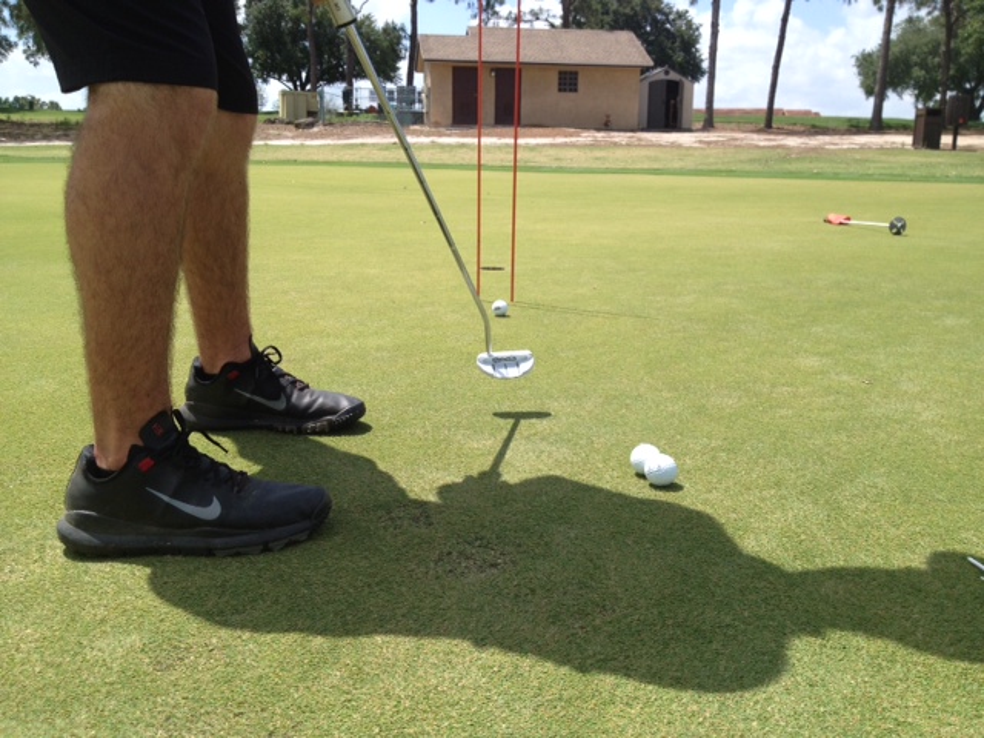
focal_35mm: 35
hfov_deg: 52.6
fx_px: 995
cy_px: 369
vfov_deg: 40.7
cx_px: 492
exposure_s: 1/1200
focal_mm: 4.28
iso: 50
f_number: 2.4
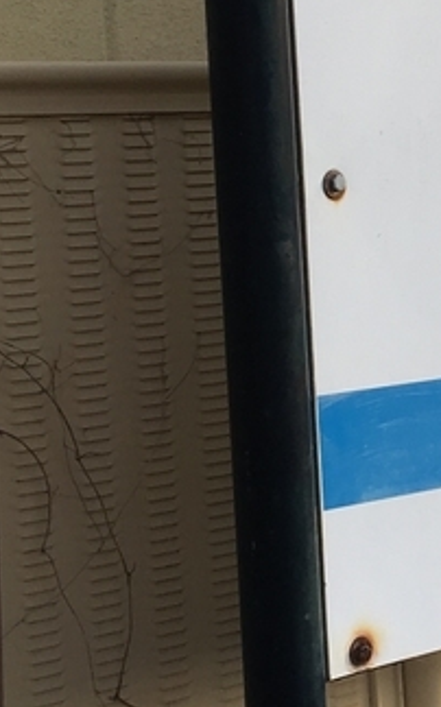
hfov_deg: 10.9
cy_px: 312
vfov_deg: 18.3
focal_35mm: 114
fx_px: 2196
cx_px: 744
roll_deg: +4.0
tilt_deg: -3.5
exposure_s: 1/430
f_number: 2.2
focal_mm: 4.15
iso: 25
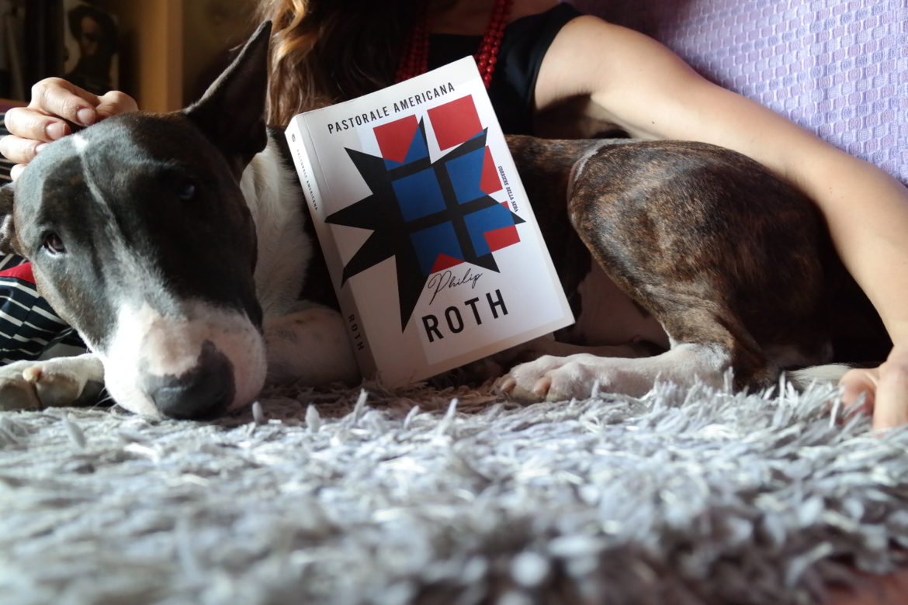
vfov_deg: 43.6
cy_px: 302
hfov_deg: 61.9
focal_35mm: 30
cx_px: 454
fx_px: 757
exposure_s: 1/20
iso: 3200
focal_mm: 20
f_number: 3.5
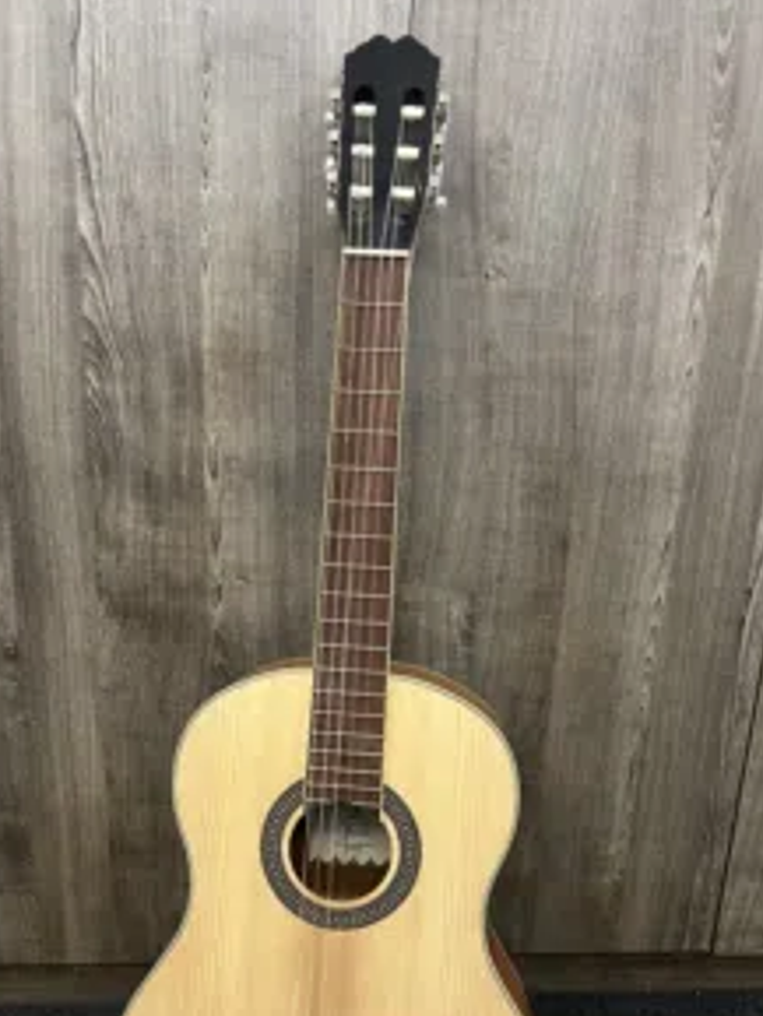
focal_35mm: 36
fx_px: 1057
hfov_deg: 39.7
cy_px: 615
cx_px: 362
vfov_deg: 51.0
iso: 400
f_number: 1.5
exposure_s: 1/33
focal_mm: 5.7
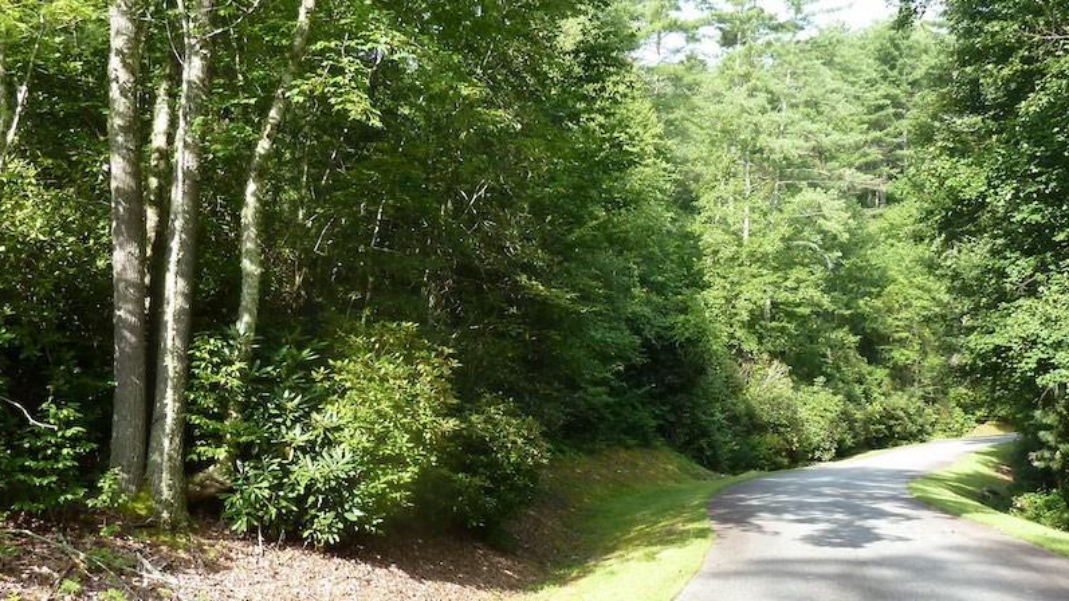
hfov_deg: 56.5
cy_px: 386
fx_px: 992
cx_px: 486
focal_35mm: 35
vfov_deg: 33.5
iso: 160
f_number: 3.3
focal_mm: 4.1
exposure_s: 1/200
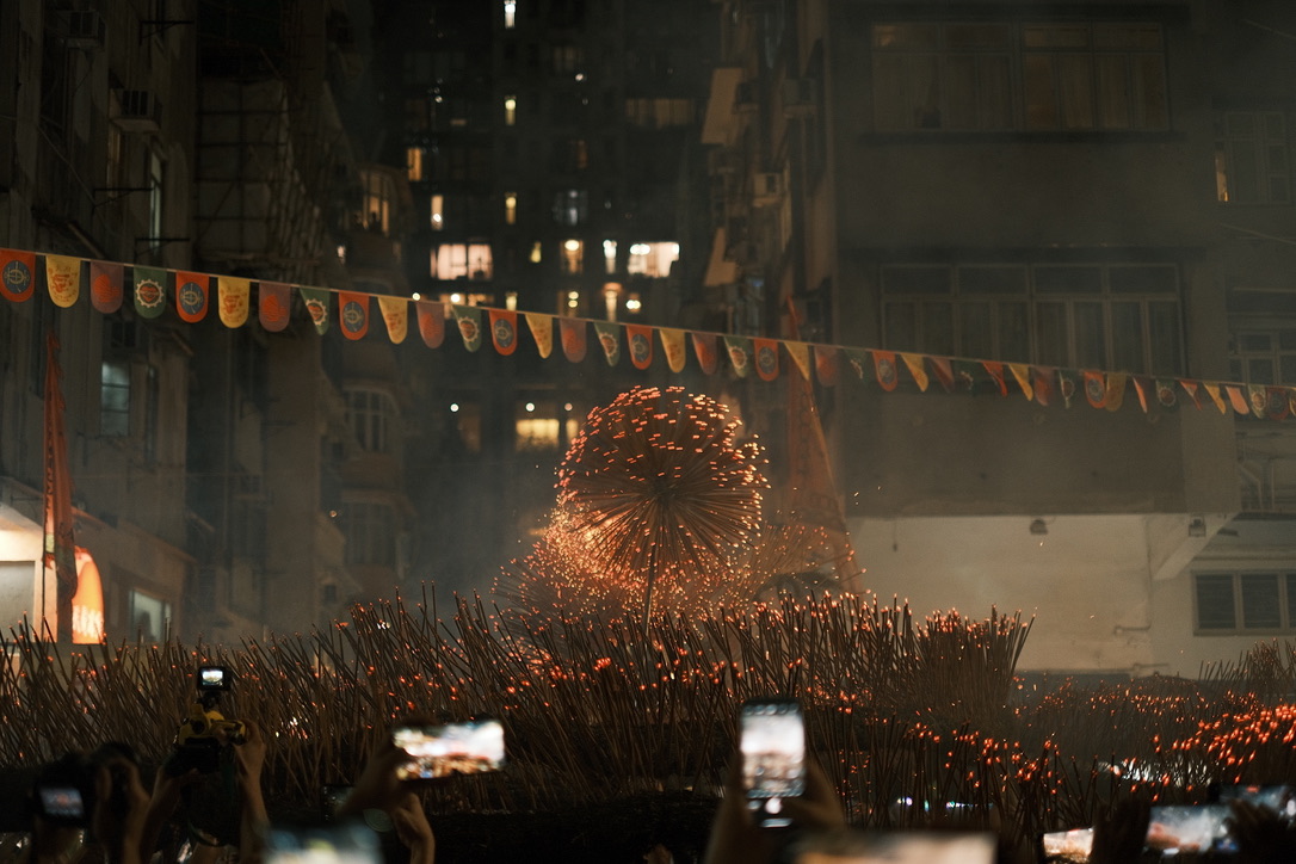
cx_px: 648
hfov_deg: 37.5
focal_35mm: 53
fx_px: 1908
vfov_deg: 25.5
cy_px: 432
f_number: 1.4
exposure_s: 1/80
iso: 640
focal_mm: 35
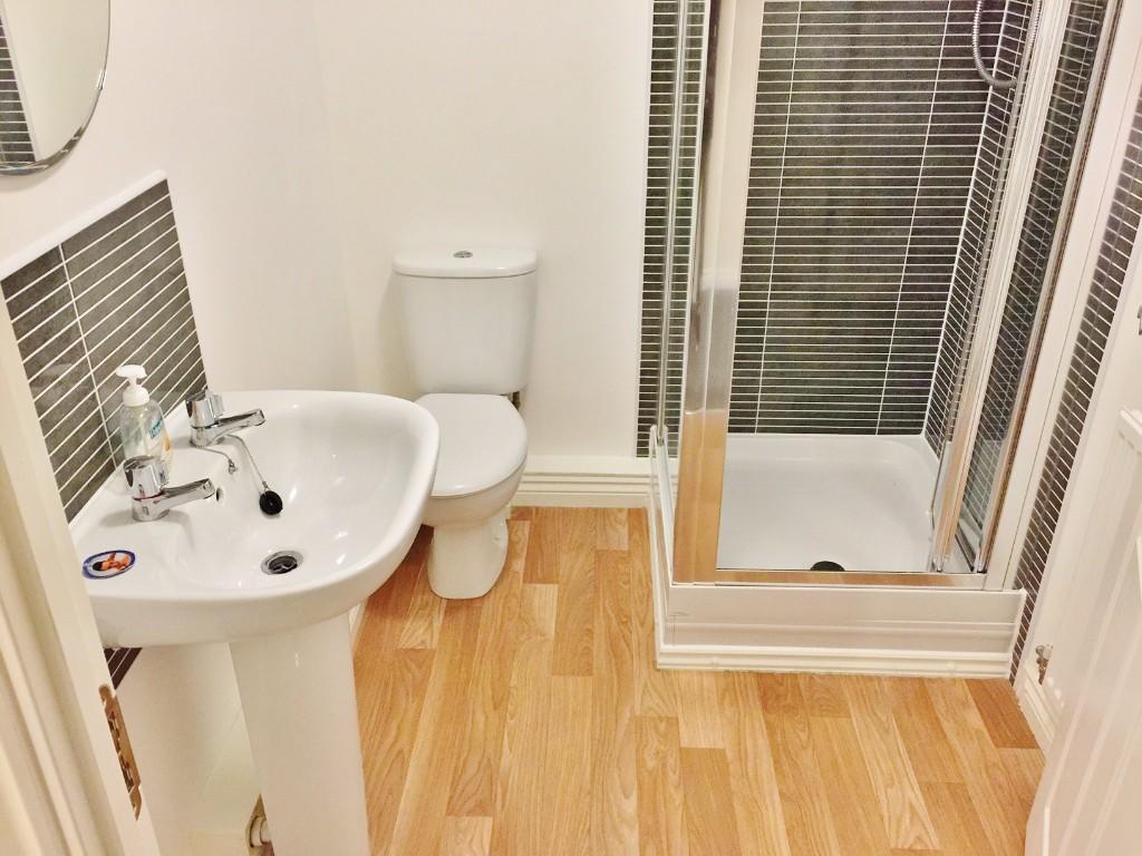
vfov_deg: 48.2
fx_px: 957
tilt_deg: -27.2
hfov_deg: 61.7
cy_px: 428
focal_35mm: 29
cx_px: 571
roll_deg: -0.1
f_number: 2.2
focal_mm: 4.15
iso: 100
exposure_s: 1/10
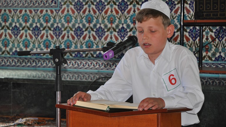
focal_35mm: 166
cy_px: 61
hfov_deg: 13.0
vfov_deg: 7.3
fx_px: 992
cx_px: 113
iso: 800
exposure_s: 1/60
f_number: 5.6
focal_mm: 105
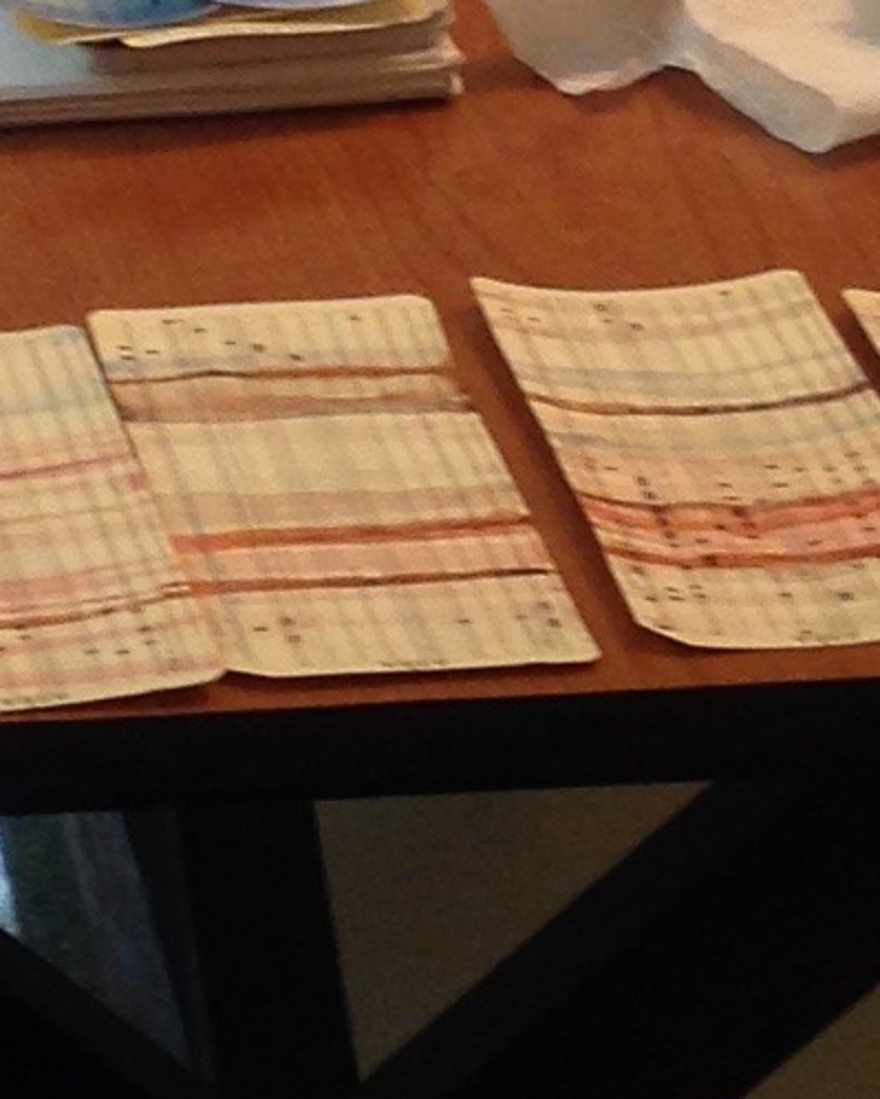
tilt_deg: -23.2
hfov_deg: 7.3
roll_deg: -2.6
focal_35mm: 211
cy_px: 232
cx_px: 331
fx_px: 6863
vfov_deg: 9.1
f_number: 2.4
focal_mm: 4.12
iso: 80
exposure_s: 1/20
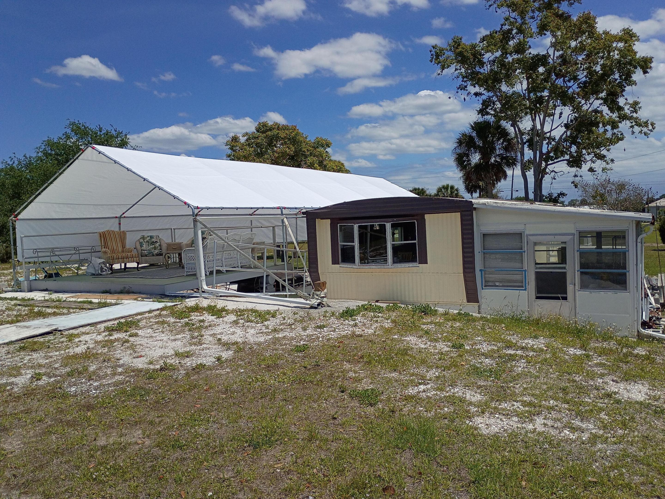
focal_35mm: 29
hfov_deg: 61.7
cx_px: 332
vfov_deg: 48.2
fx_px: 557
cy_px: 250
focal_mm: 4.27
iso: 105
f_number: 1.8
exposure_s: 1/3268
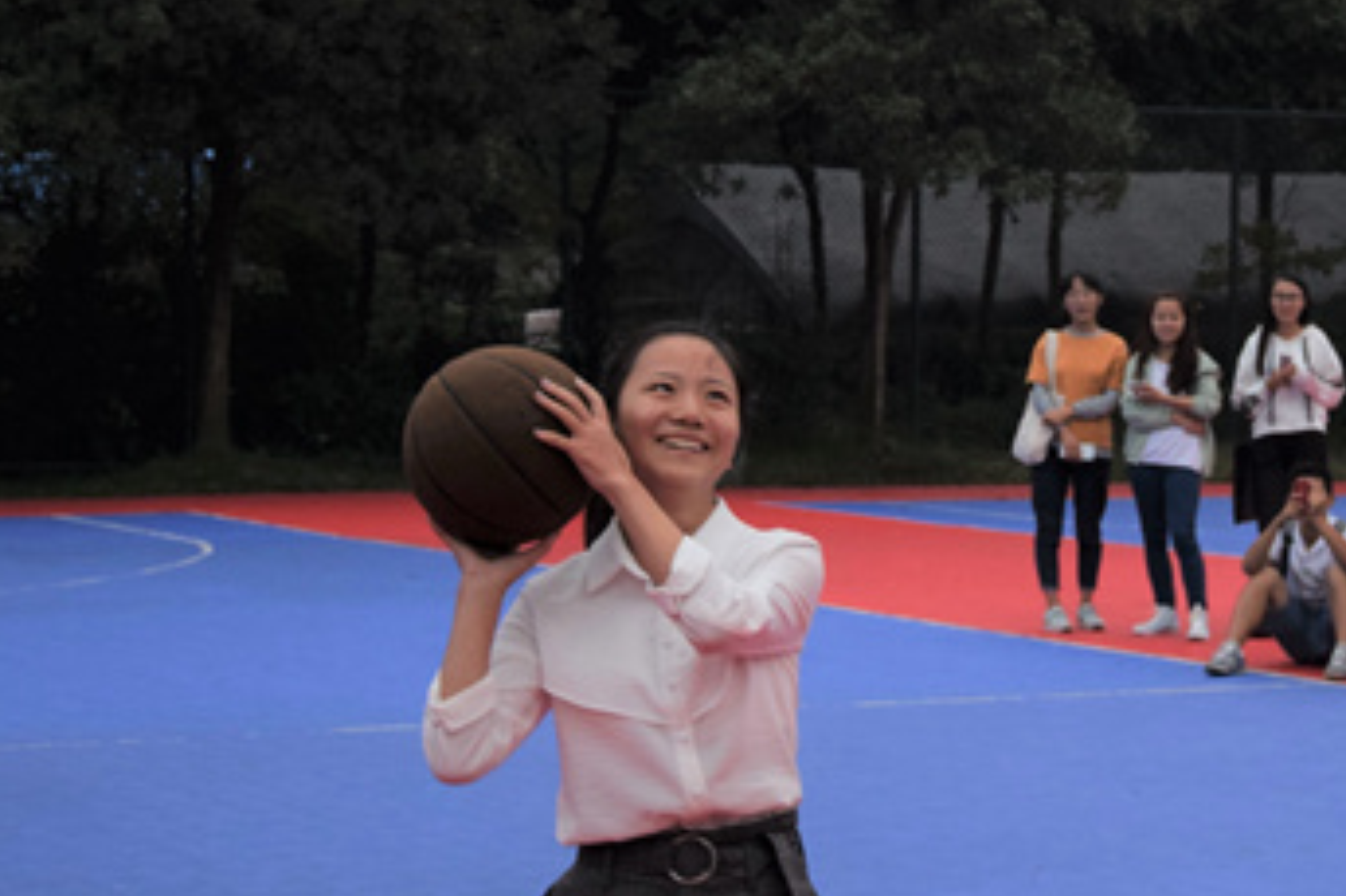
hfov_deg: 21.0
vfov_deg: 14.2
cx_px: 1064
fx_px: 3587
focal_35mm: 96
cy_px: 487
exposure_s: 1/125
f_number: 4.5
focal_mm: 40
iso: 800
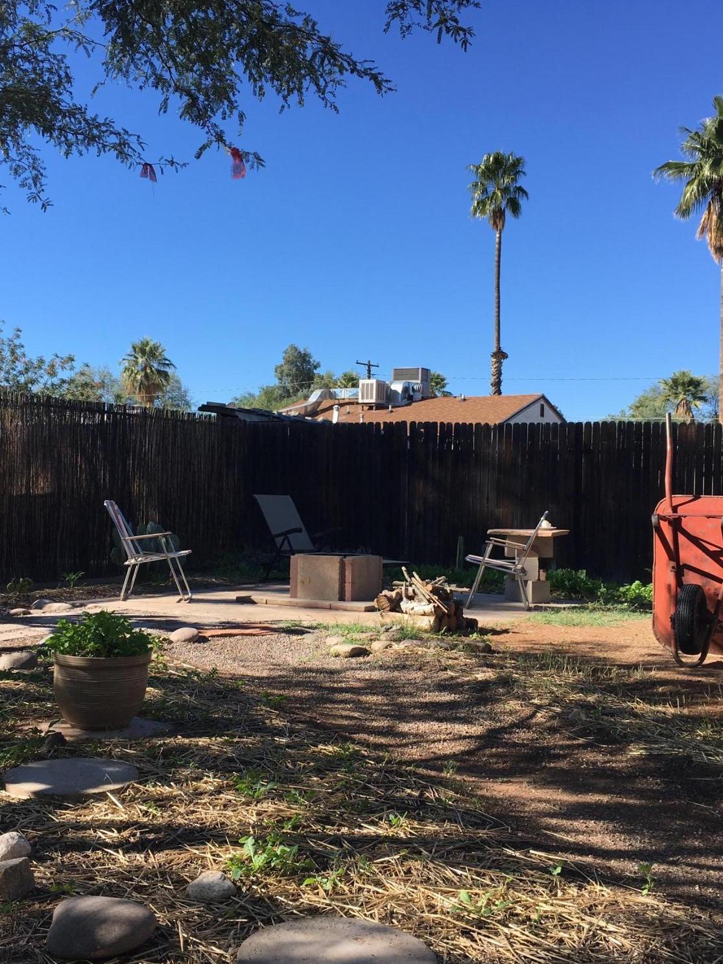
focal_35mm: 39
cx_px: 348
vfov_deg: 47.9
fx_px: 1086
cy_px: 483
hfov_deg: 36.8
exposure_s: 1/927
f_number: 2.2
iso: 25
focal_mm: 4.15
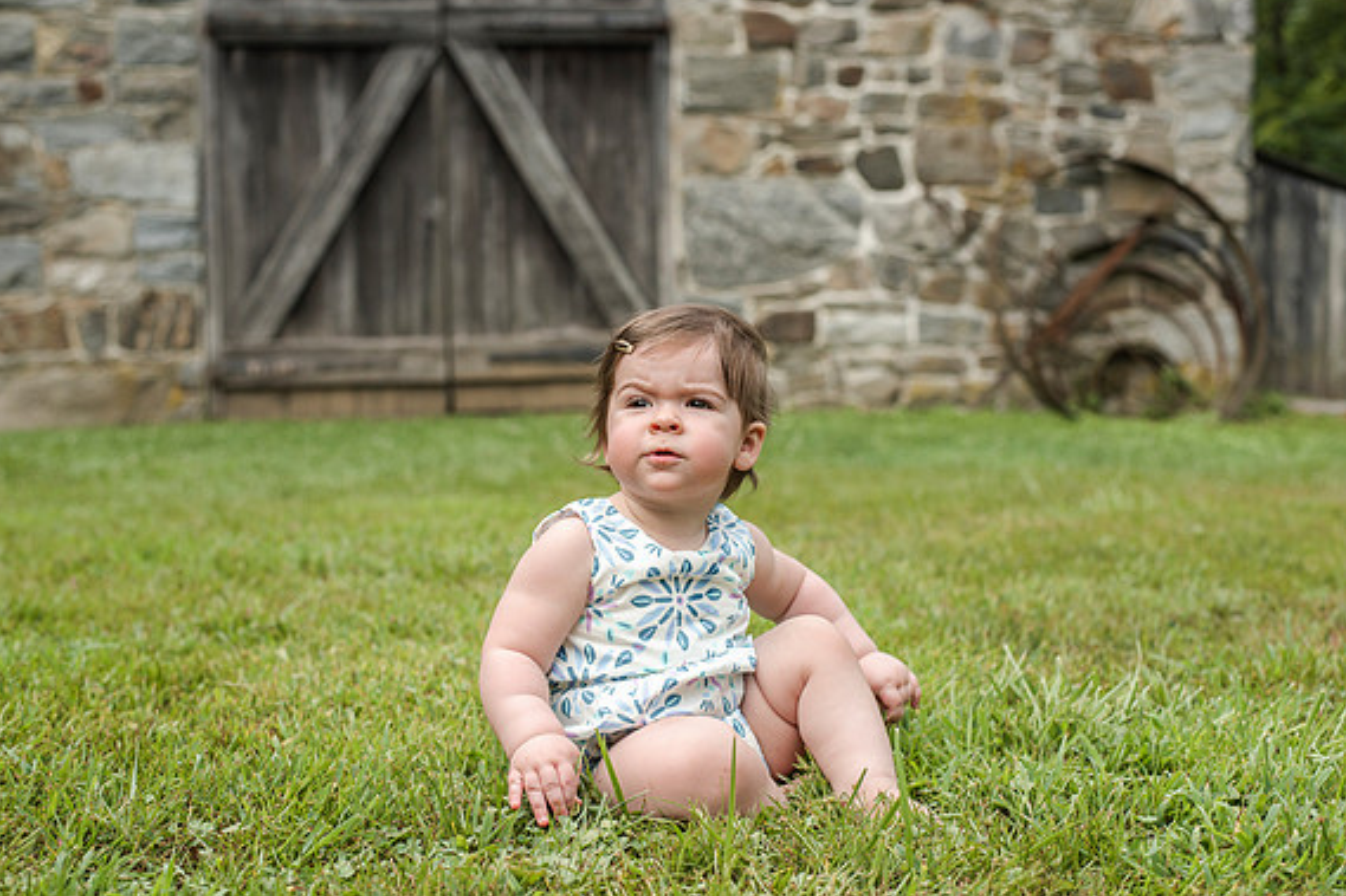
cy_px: 441
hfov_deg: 38.9
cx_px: 667
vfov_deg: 26.5
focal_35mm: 51
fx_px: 1906
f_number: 4
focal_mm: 50
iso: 400
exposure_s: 1/2000
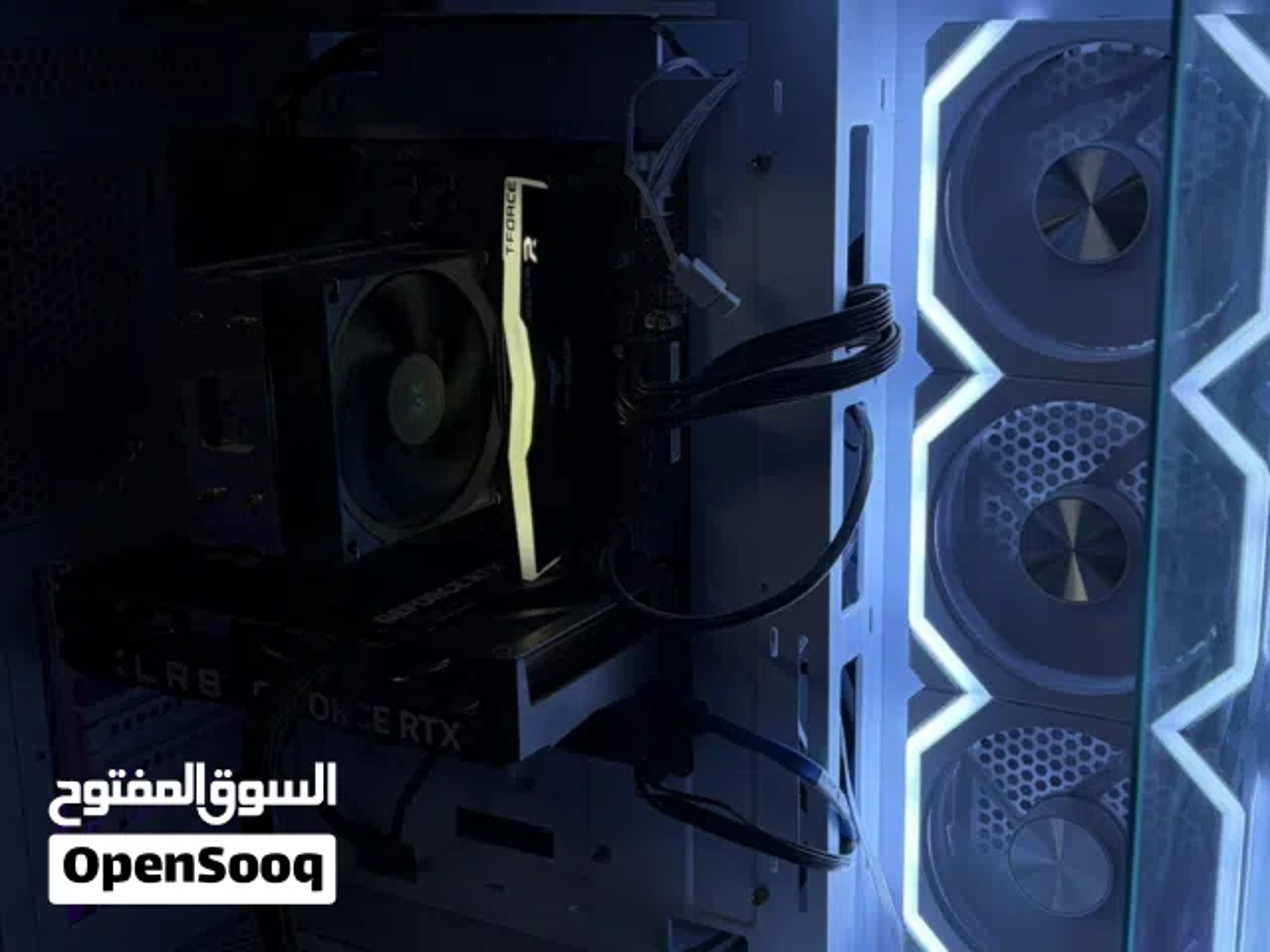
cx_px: 635
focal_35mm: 26
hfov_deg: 67.3
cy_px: 476
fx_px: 954
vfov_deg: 53.1
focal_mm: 5.96
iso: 80
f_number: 1.6
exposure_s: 1/121
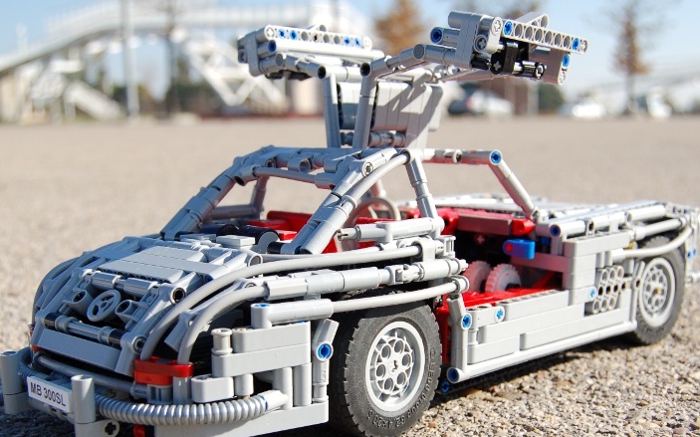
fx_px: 896
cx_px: 341
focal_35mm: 47
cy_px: 259
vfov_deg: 27.4
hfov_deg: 42.7
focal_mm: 24
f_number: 4
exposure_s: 1/800
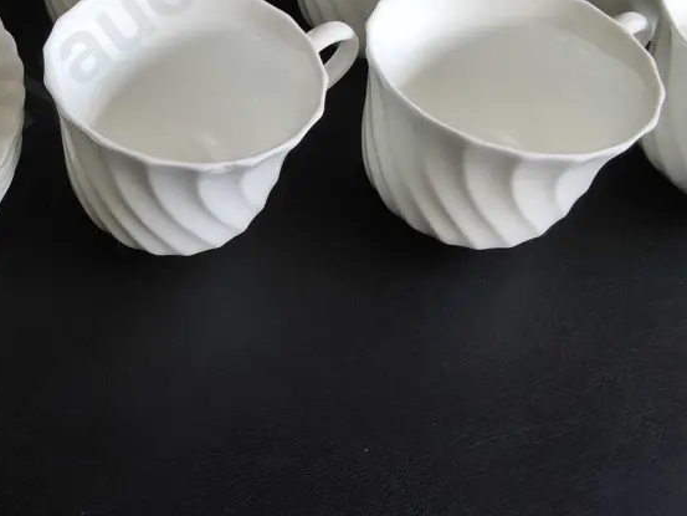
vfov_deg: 28.3
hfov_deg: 35.6
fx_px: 993
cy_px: 78
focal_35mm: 50
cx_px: 52
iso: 100
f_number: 2
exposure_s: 1/100
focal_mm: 2.87
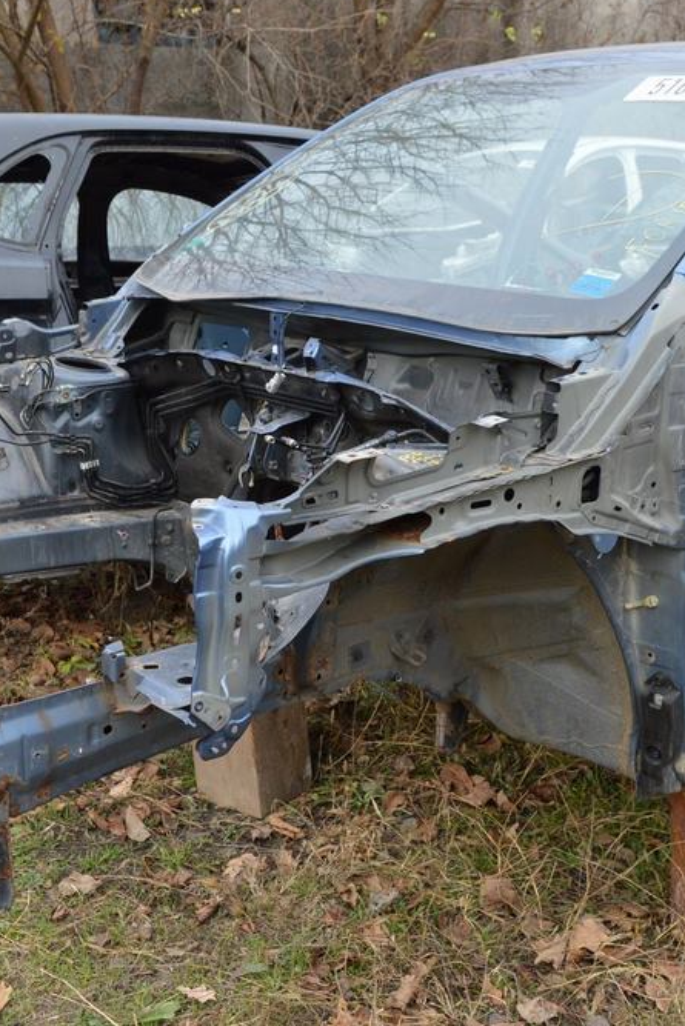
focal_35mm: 46
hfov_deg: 29.2
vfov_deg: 42.7
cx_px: 316
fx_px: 1312
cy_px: 504
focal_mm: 20
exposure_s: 1/125
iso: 250
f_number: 5.6
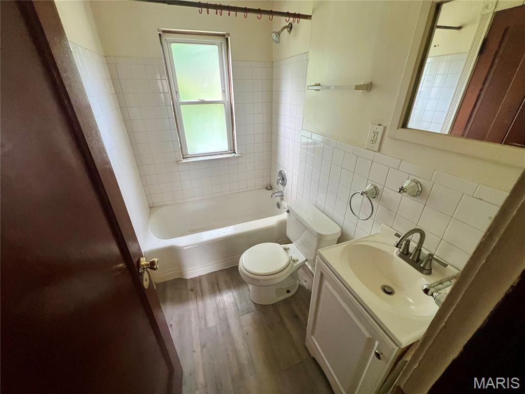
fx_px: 197
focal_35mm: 13
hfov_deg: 106.2
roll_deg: +0.2
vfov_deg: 89.9
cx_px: 262
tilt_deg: -27.6
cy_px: 197
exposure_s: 1/99
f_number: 1.8
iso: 250
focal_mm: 1.57
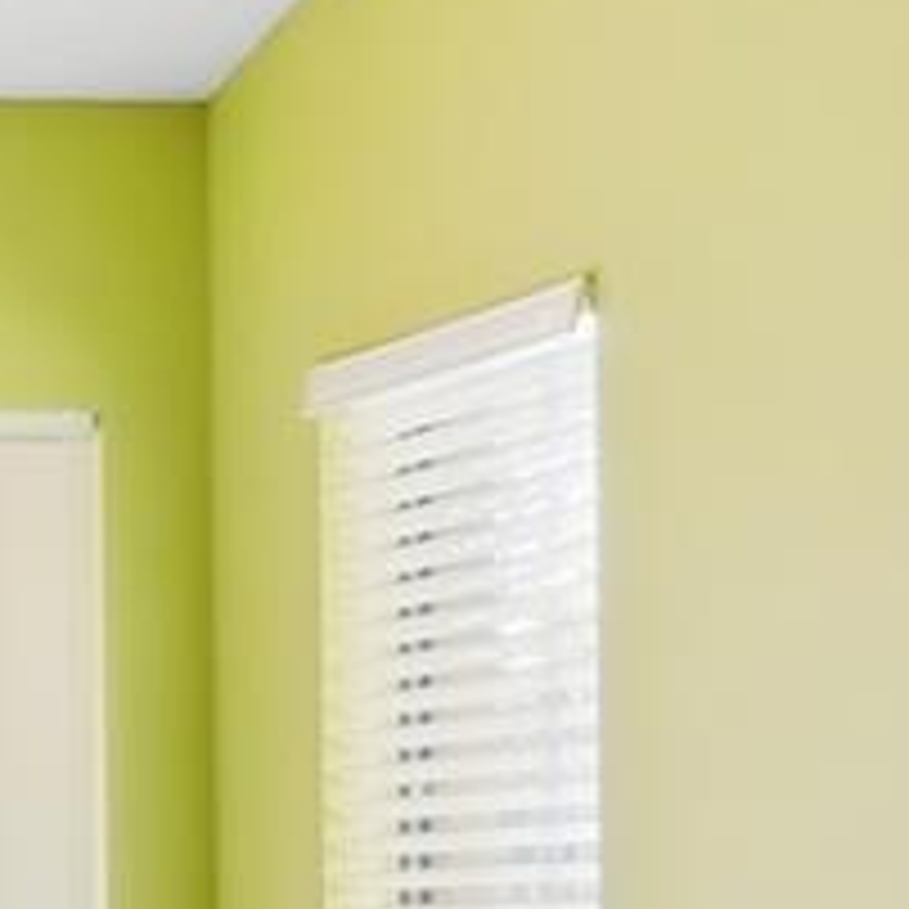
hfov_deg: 12.5
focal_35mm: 101
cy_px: 896
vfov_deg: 16.9
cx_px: -1413
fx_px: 3001
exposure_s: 1/90
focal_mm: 10
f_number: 8
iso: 400
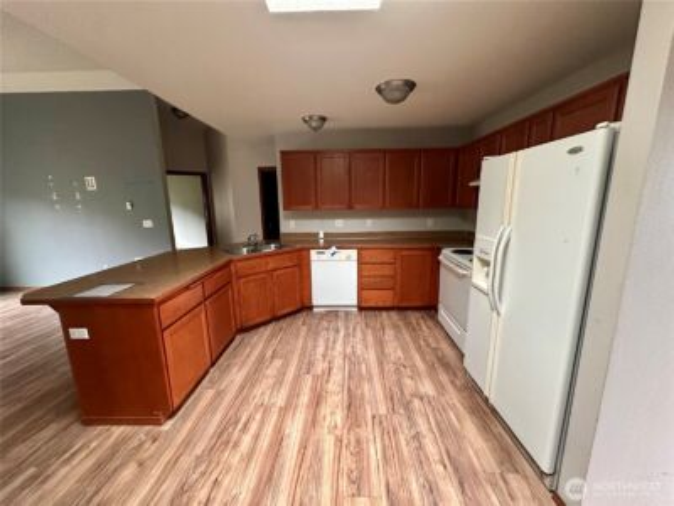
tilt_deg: -12.2
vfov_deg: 85.7
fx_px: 273
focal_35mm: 14
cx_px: 337
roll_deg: +0.7
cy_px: 253
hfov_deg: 102.1
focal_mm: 2.22
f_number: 2.2
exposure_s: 1/60
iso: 800
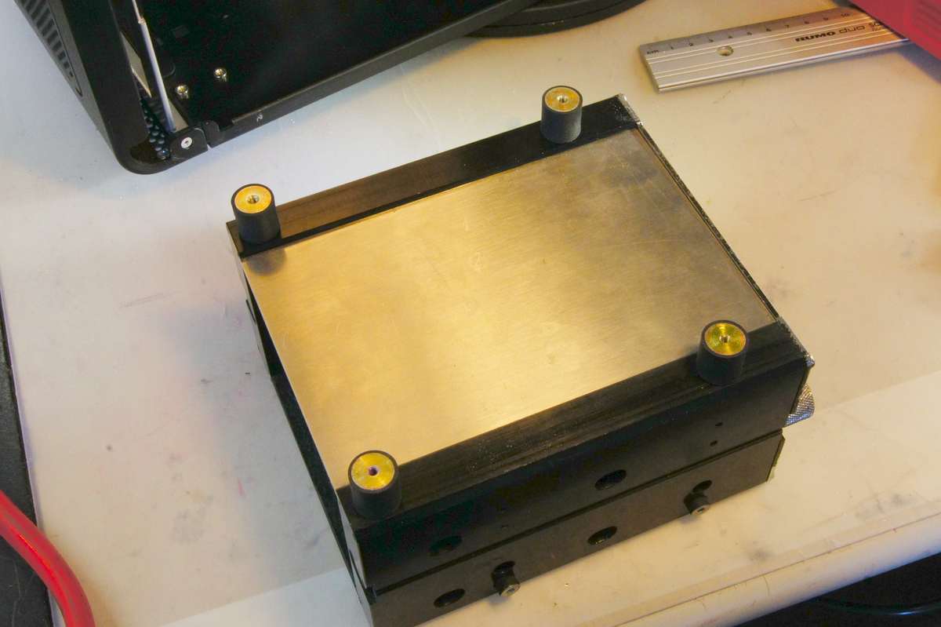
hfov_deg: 43.6
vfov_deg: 29.8
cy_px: 314
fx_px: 1176
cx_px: 470
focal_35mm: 45
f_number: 25
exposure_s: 1/6
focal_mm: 30
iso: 800
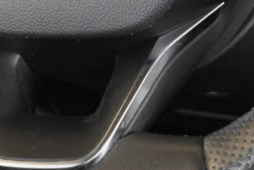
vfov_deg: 5.3
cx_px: 84
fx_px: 1799
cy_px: -142
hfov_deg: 8.1
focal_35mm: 255
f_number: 7.1
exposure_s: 1/20
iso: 2000
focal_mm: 45
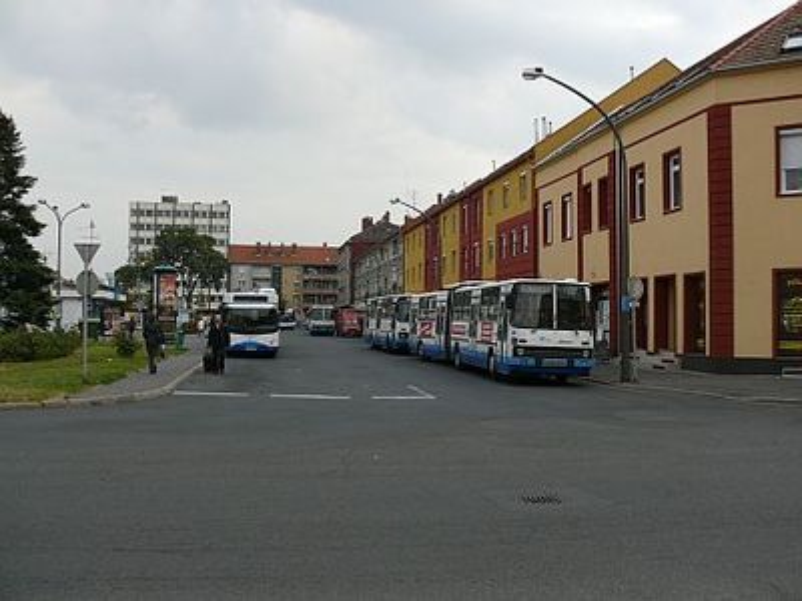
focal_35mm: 35
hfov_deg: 52.6
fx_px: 811
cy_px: 300
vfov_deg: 40.7
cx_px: 401
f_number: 4
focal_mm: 7.4
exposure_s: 1/160
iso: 100
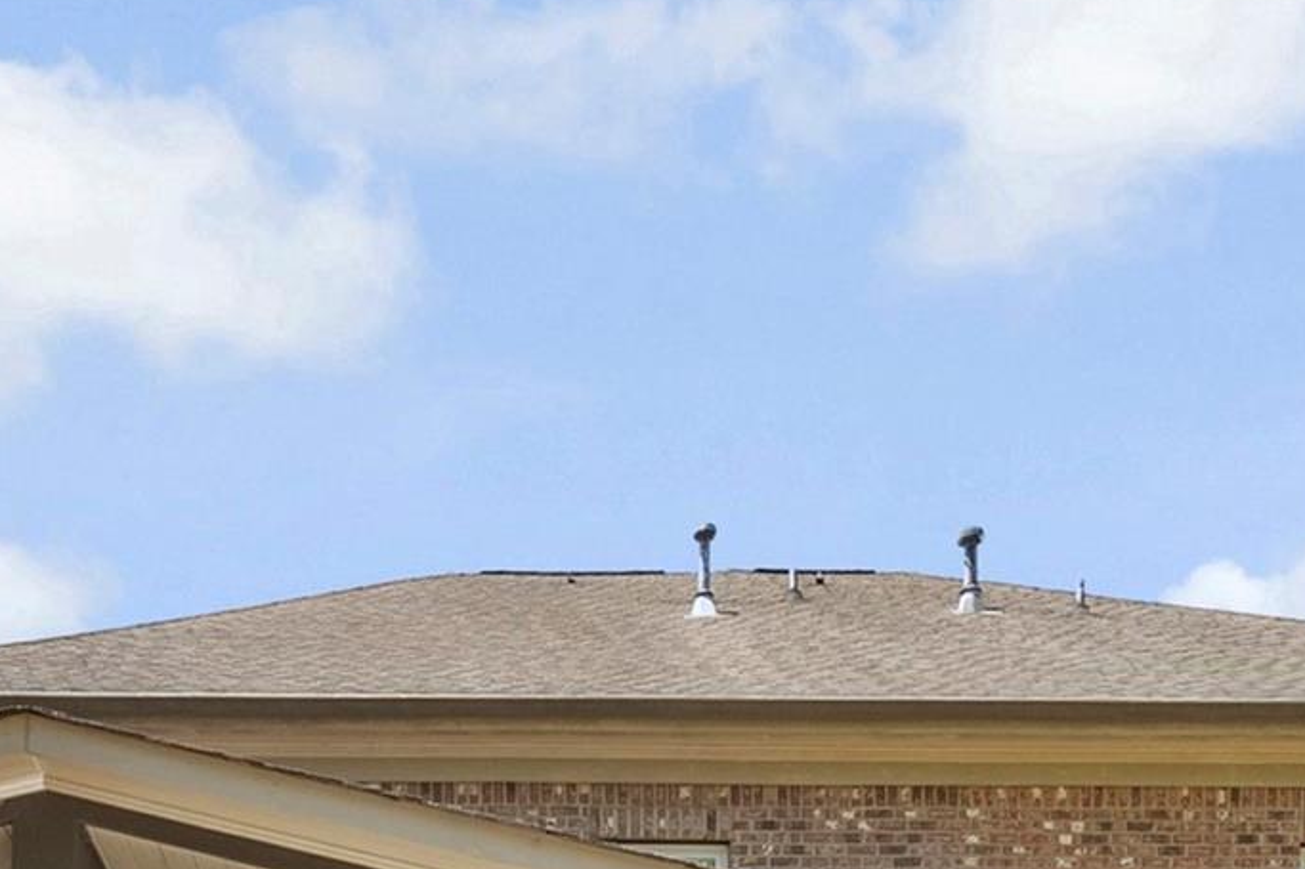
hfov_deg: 45.5
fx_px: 1522
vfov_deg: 26.9
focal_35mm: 42
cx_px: 409
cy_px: 1124
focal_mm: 14
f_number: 8
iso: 500
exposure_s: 1/160
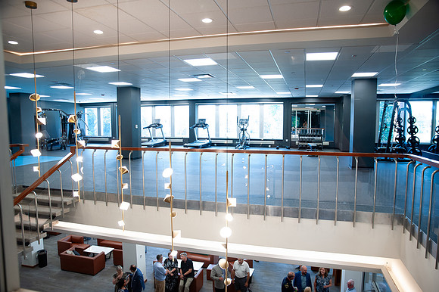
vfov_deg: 53.1
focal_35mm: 24
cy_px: 146
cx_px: 220
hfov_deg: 73.8
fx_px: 292
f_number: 3.5
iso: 1250
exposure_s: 1/160
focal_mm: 24
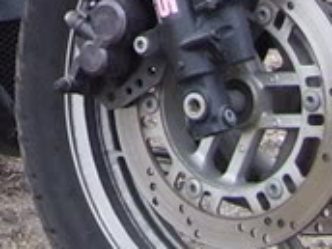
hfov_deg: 9.0
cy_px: -261
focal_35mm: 214
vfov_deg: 6.7
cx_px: -162
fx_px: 2052
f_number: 2.7
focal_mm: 6
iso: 80
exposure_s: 1/250
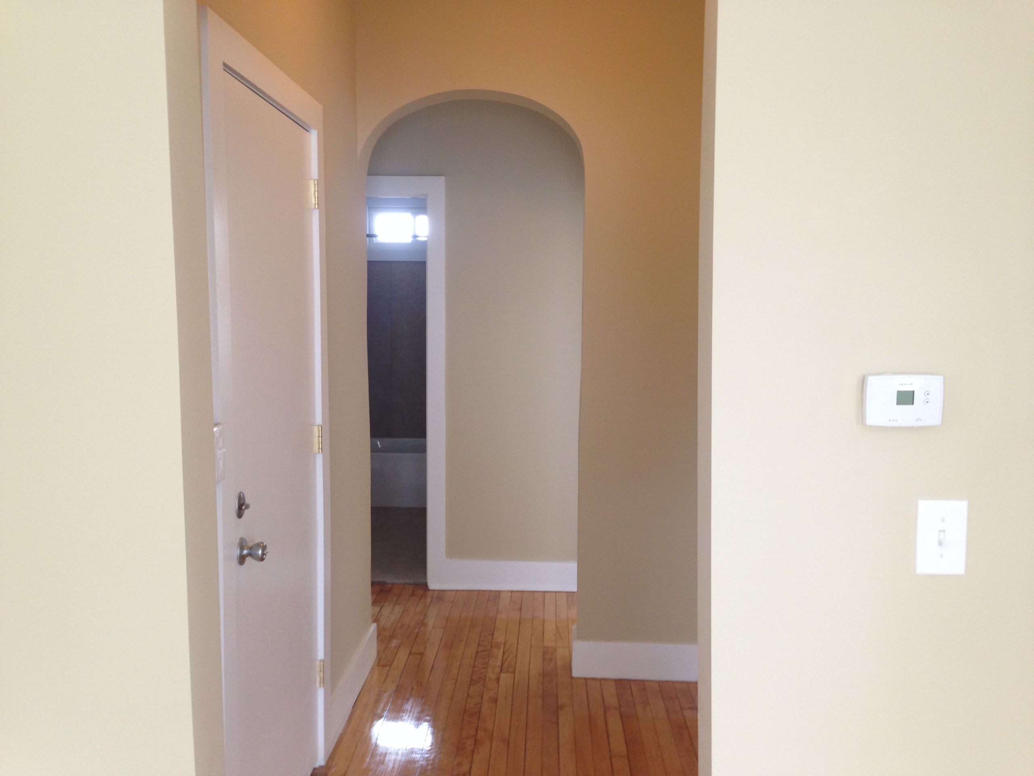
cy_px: 388
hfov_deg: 55.4
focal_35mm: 33
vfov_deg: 42.9
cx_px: 517
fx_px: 986
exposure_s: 1/20
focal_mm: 4.12
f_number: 2.4
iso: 100
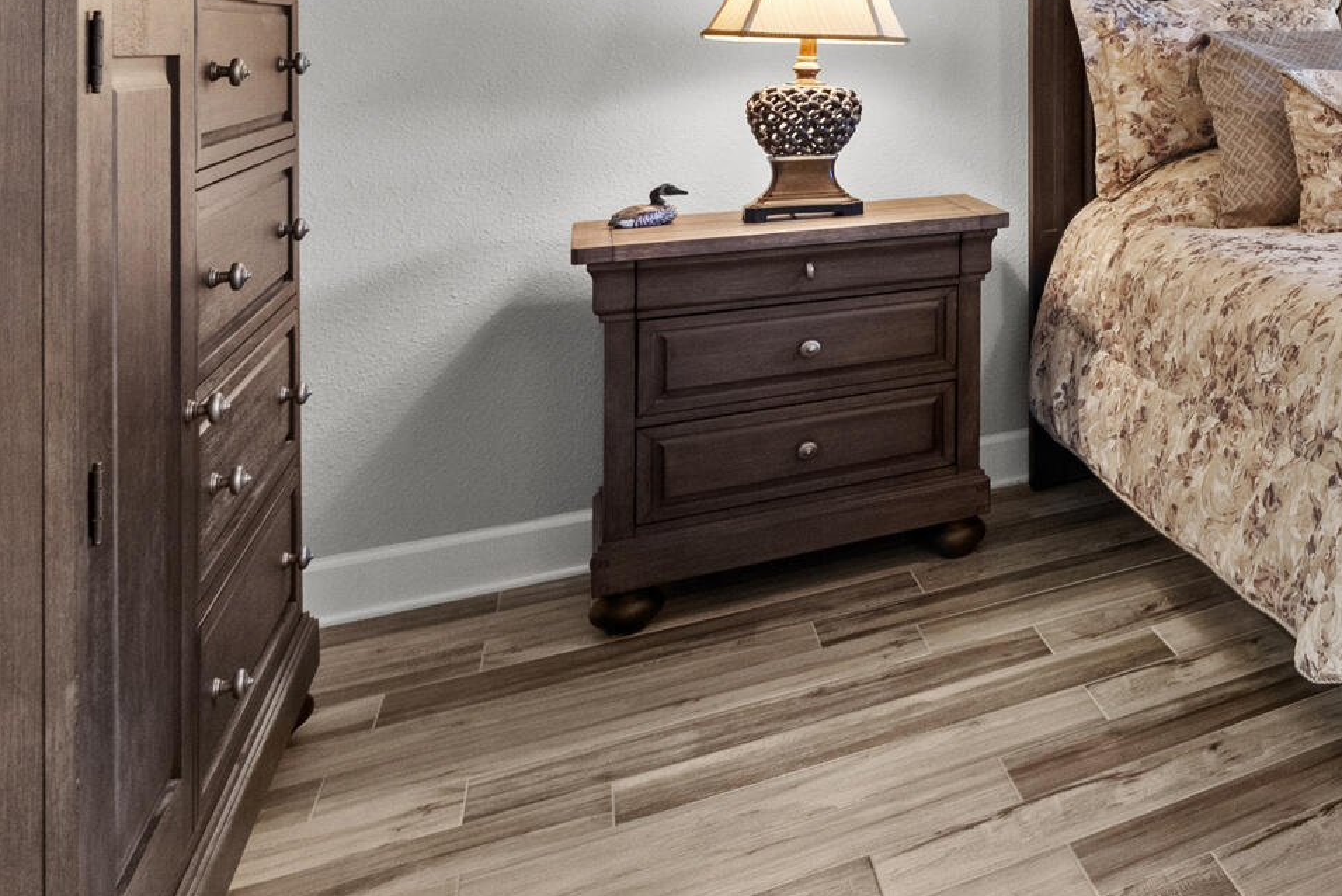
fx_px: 1268
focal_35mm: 34
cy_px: 29
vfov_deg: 35.7
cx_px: 1685
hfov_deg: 37.9
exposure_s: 1/4
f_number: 8
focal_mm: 13
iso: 400
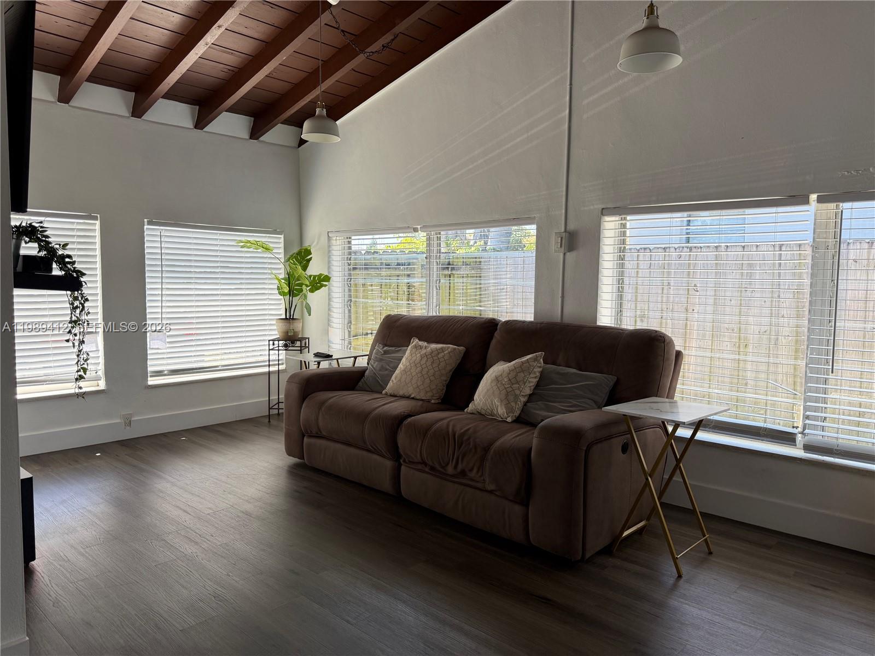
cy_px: 328
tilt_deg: -2.9
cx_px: 438
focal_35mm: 24
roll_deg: +0.0
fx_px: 607
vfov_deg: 56.8
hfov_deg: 71.6
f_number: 1.78
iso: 100
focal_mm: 6.76
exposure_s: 1/453
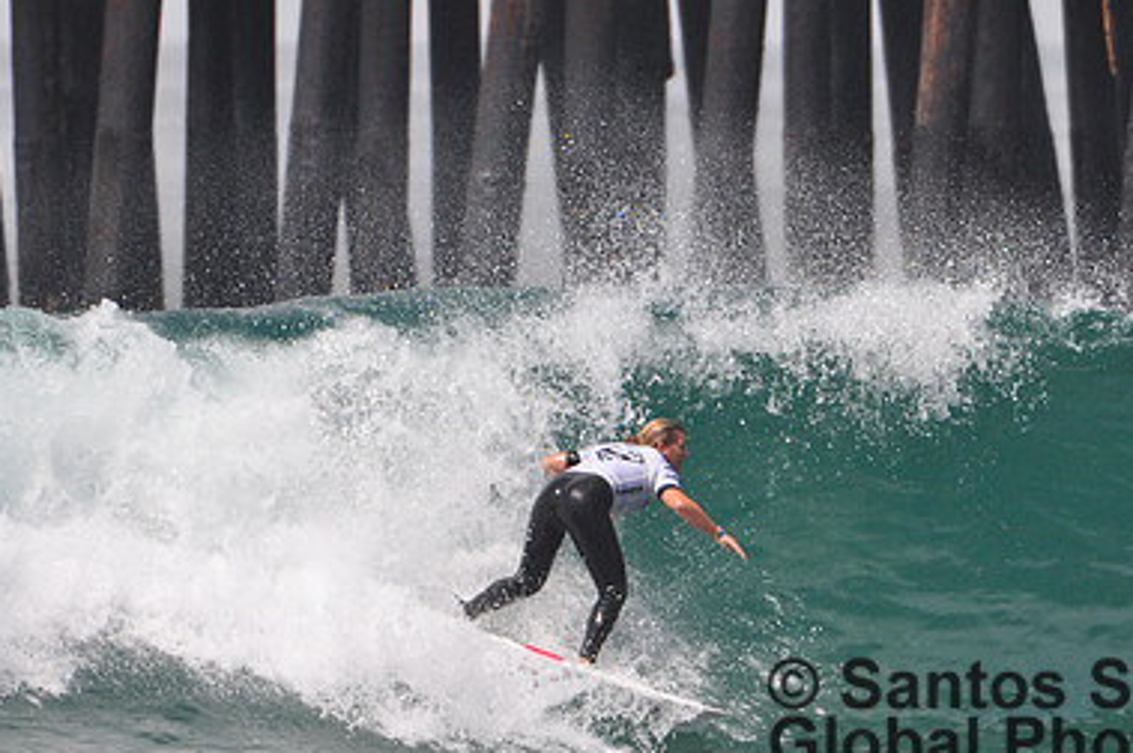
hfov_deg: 1.6
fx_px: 39651
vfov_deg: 1.1
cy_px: 276
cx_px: 720
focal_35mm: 1261
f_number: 5.6
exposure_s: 1/4000
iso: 640
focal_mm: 550
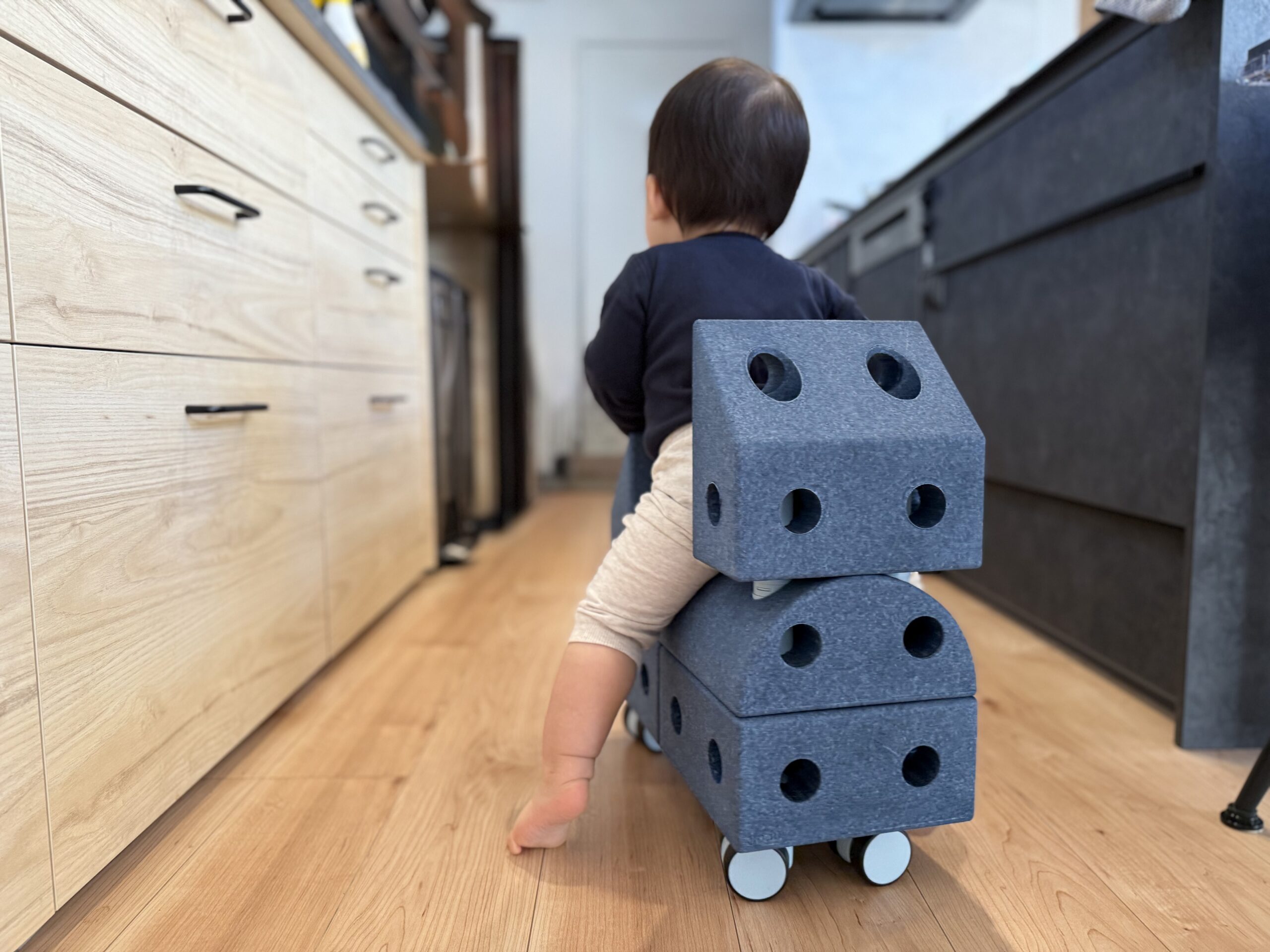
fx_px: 881
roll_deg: +0.6
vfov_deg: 56.8
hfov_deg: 71.6
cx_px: 635
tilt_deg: -5.4
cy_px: 476
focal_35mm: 24
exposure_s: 1/60
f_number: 1.78
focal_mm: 6.76
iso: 200
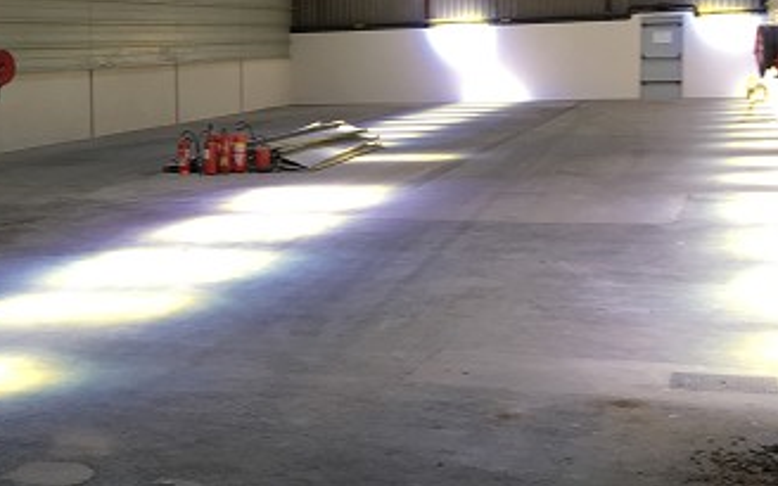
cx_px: -109
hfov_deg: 25.2
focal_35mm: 75
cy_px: 175
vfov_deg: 17.4
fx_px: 1590
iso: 32
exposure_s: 1/100
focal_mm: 4.15
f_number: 2.2
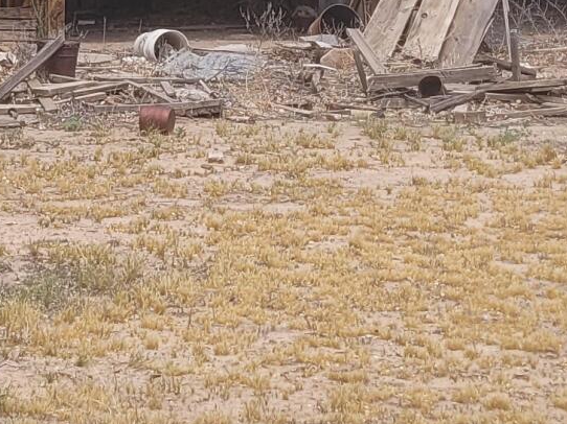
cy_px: -68
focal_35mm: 144
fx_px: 2358
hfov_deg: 13.6
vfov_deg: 10.2
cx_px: 83
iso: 40
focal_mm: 5.4
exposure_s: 1/2128
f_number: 1.8
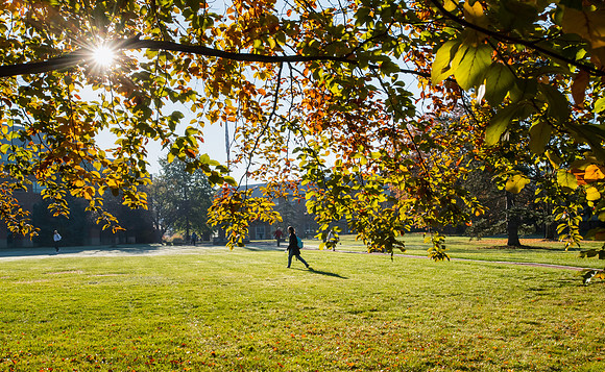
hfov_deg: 52.9
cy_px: 208
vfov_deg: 34.0
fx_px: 607
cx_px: 312
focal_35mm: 37
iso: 800
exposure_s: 1/200
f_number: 22
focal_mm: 35
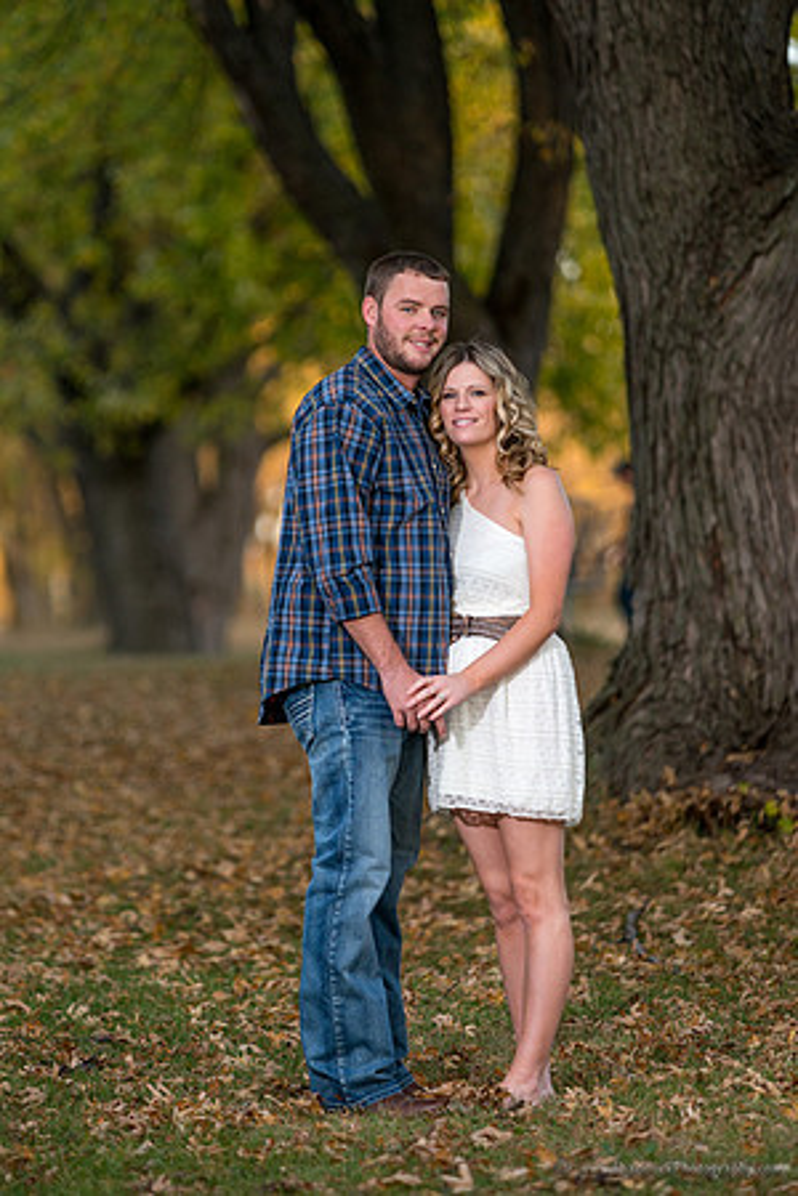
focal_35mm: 160
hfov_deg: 8.6
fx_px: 5320
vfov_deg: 12.8
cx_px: 399
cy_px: 598
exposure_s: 1/500
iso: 500
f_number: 2.8
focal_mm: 160
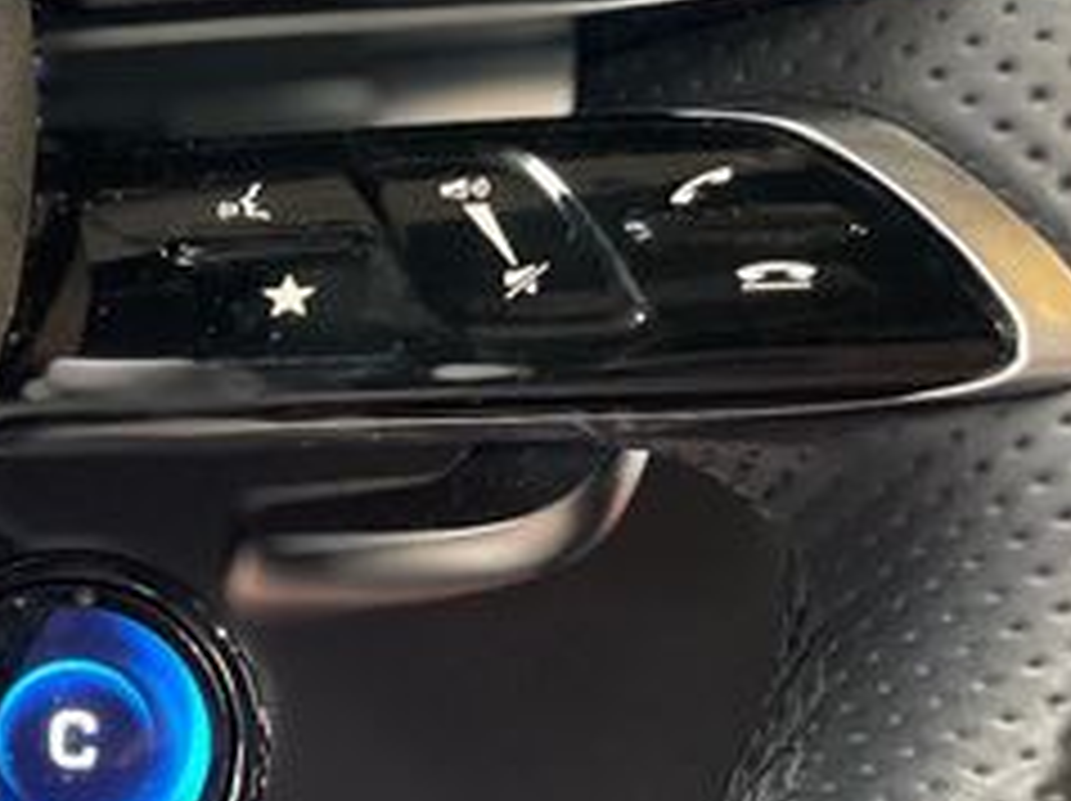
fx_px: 2164
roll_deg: +0.0
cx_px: -310
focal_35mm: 70
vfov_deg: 20.8
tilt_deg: -28.4
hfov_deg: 24.4
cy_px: 585
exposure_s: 1/40
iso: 500
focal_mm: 4.2
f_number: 1.6
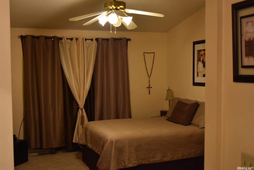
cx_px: 127
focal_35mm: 48
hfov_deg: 41.1
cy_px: 85
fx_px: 339
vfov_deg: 28.1
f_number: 4.5
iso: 800
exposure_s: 1/80
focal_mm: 32
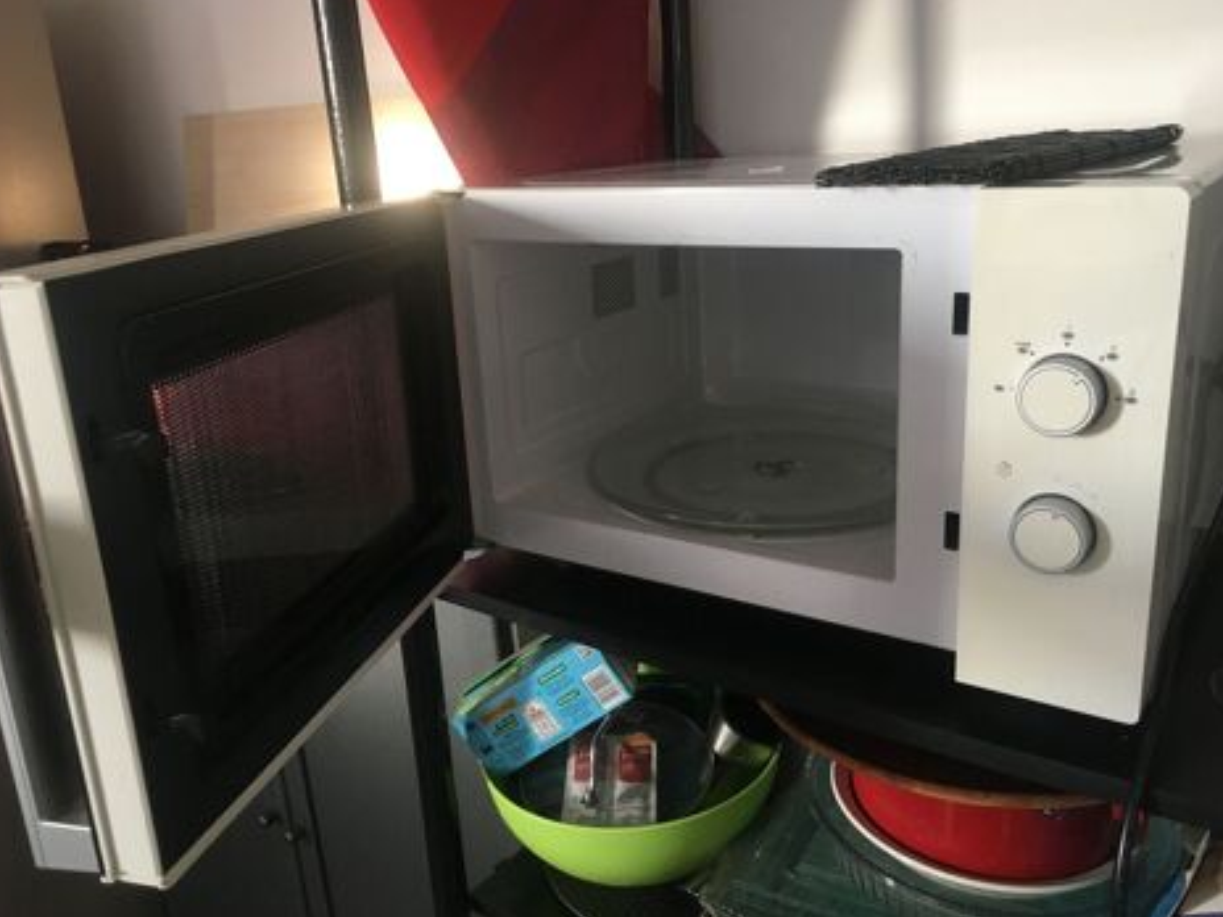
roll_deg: +3.2
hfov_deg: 60.0
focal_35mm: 30
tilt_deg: -18.8
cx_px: 601
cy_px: 451
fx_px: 1060
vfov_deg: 46.8
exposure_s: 1/33
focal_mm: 4.15
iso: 125
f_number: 2.2
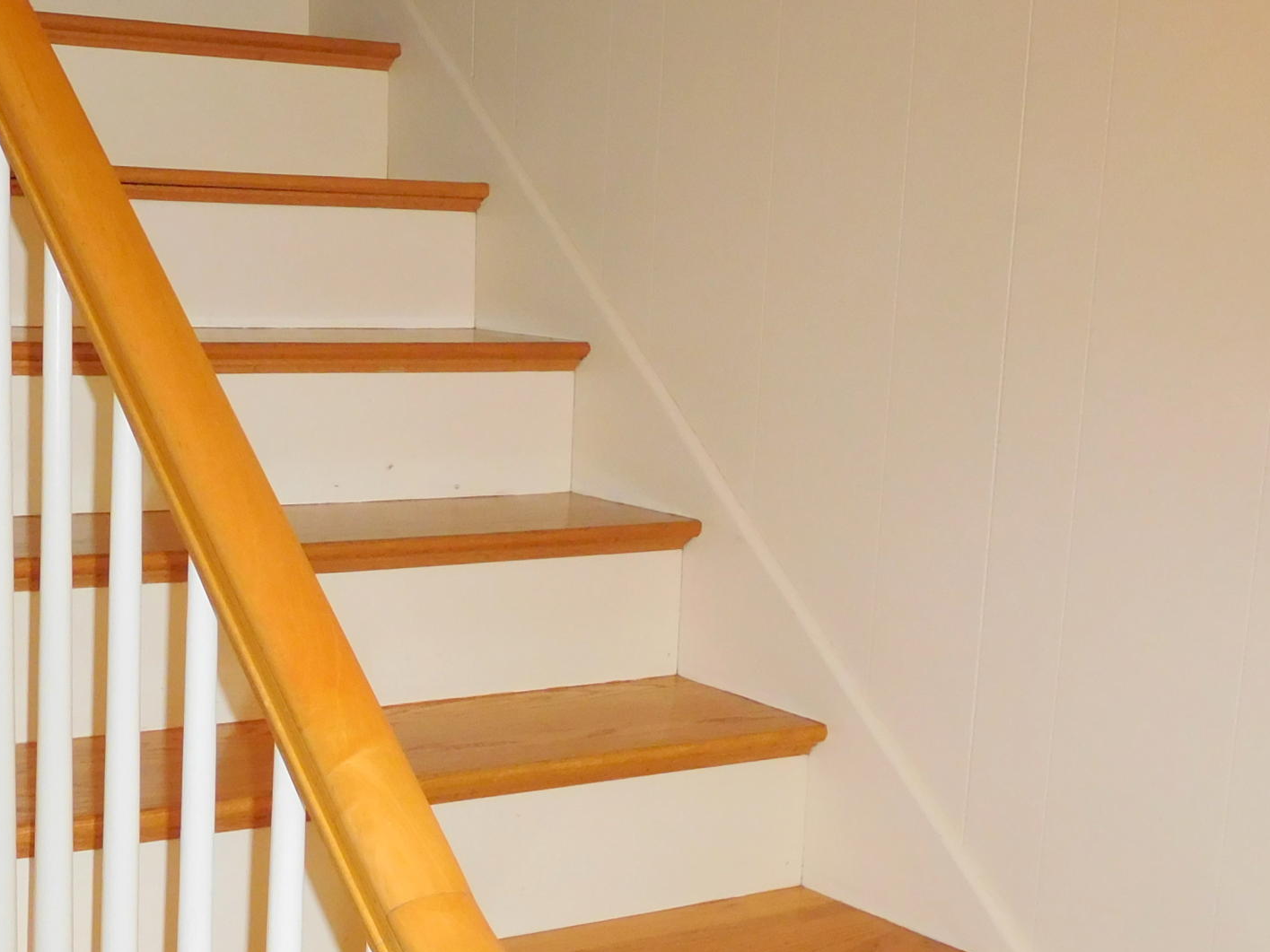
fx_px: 1944
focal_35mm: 53
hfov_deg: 35.7
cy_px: 686
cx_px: 385
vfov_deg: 27.2
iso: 280
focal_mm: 4.5
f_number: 3.4
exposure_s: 1/30
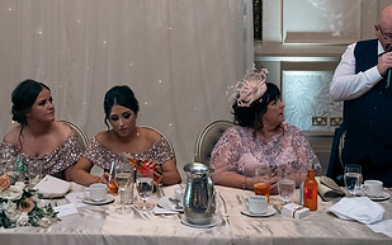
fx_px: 694
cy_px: 44
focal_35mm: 65
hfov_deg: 31.4
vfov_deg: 19.8
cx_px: 147
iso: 1000
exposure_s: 1/160
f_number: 3.5
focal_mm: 34
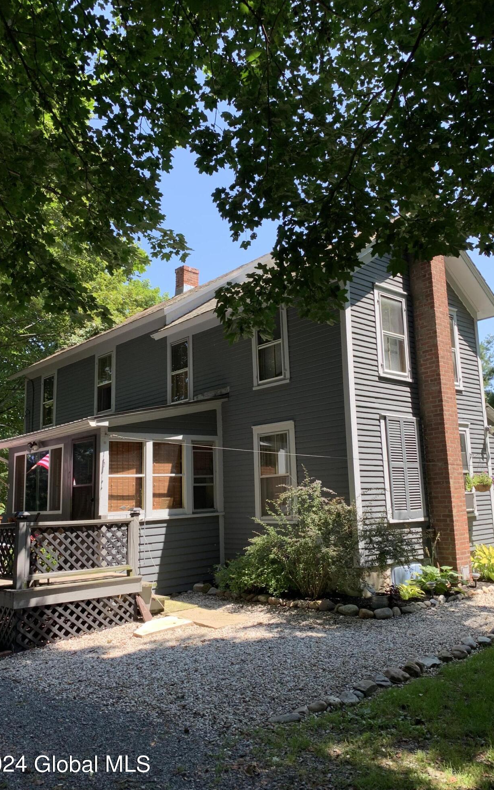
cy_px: 400
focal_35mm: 28
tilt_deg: +9.1
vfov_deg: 66.5
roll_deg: +3.1
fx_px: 603
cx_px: 260
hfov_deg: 44.5
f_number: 1.8
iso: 25
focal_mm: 4.25
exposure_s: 1/354
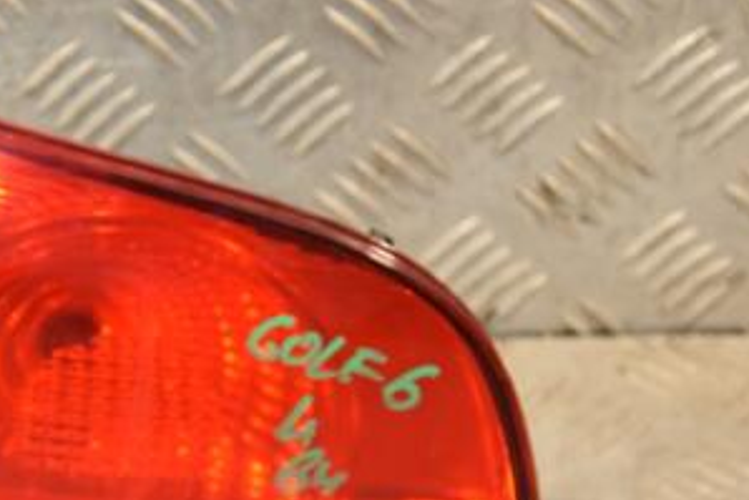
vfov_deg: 8.7
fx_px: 3268
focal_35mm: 157
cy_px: 337
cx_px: 123
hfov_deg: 13.0
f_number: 5
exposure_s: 1/160
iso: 800
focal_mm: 52
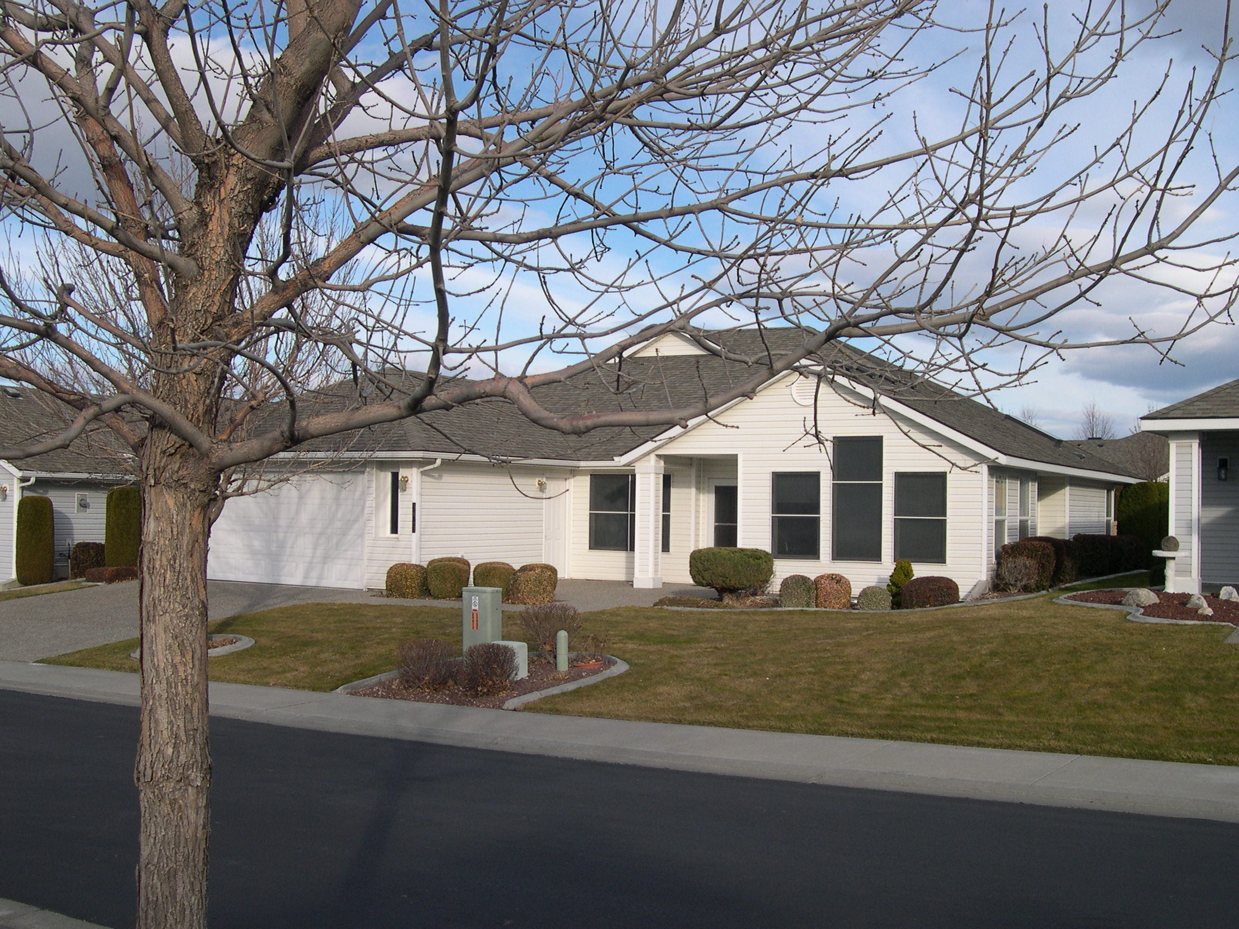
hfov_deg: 49.0
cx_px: 620
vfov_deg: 37.7
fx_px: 1360
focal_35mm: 38
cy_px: 464
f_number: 7.6
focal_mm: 8
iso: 100
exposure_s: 1/143
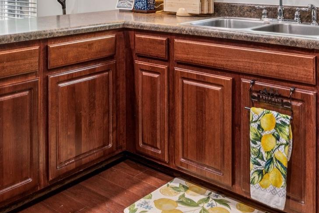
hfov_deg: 42.4
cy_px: -23
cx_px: 161
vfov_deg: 26.6
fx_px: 411
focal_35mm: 46
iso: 100
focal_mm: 16.5
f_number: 9
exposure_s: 1/2.5
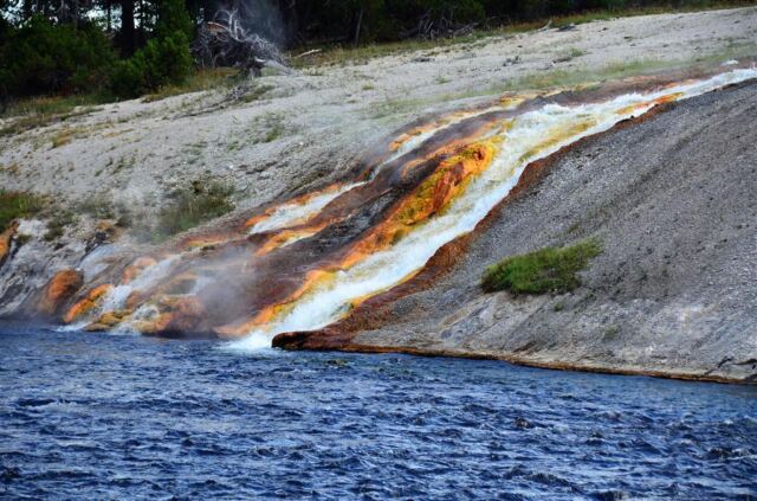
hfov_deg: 14.4
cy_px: 250
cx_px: 378
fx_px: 2988
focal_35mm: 142
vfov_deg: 9.6
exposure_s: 1/400
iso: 200
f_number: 5.3
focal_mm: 95
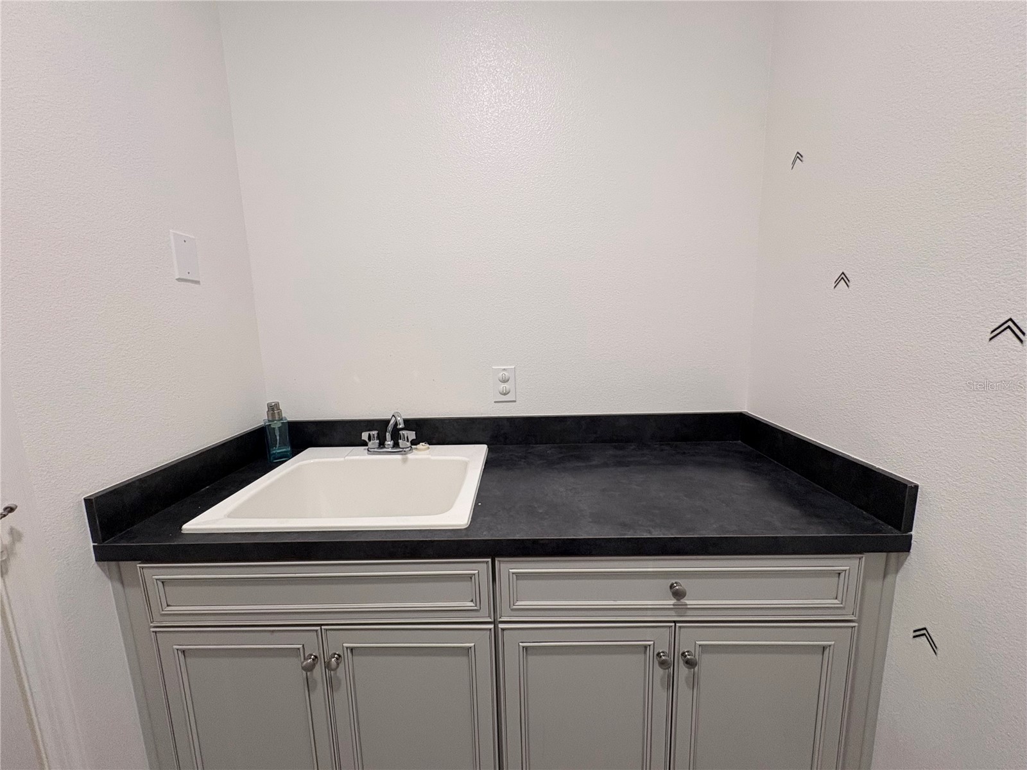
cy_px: 385
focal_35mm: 14
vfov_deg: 85.7
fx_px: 415
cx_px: 514
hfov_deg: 102.1
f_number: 2.2
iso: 200
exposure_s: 1/60
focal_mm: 2.22
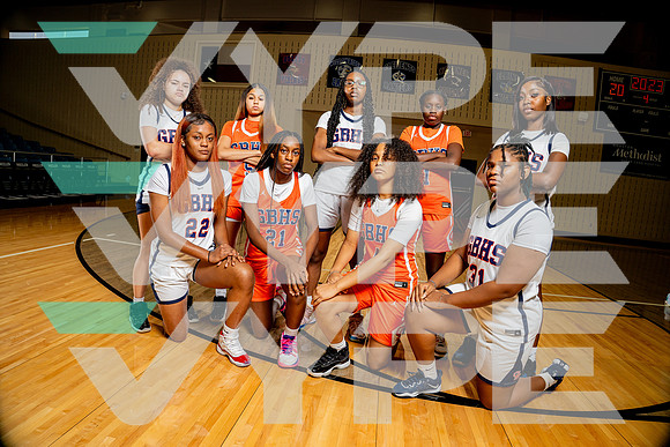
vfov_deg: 62.0
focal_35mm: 20
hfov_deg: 84.0
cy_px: 224
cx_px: 335
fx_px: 372
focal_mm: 20
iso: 400
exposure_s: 1/250
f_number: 5.6
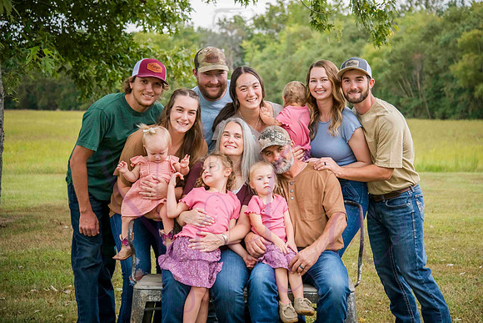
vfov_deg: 17.6
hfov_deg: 26.1
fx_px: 1042
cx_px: 264
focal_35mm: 78
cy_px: 149
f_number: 4.5
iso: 400
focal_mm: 70
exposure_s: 1/640
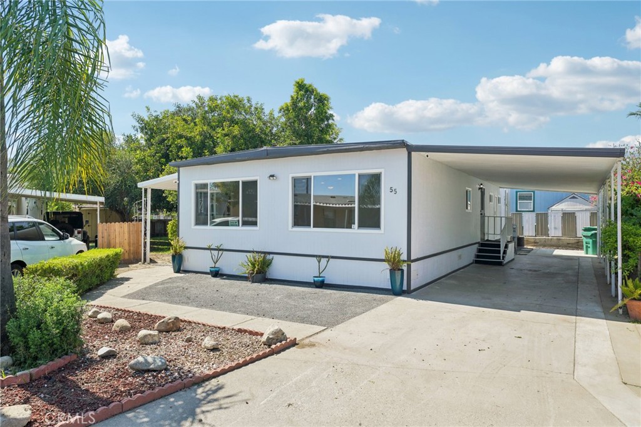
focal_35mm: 24
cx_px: 320
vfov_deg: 53.1
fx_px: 427
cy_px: 214
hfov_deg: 73.8
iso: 100
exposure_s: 1/200
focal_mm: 24
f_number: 8
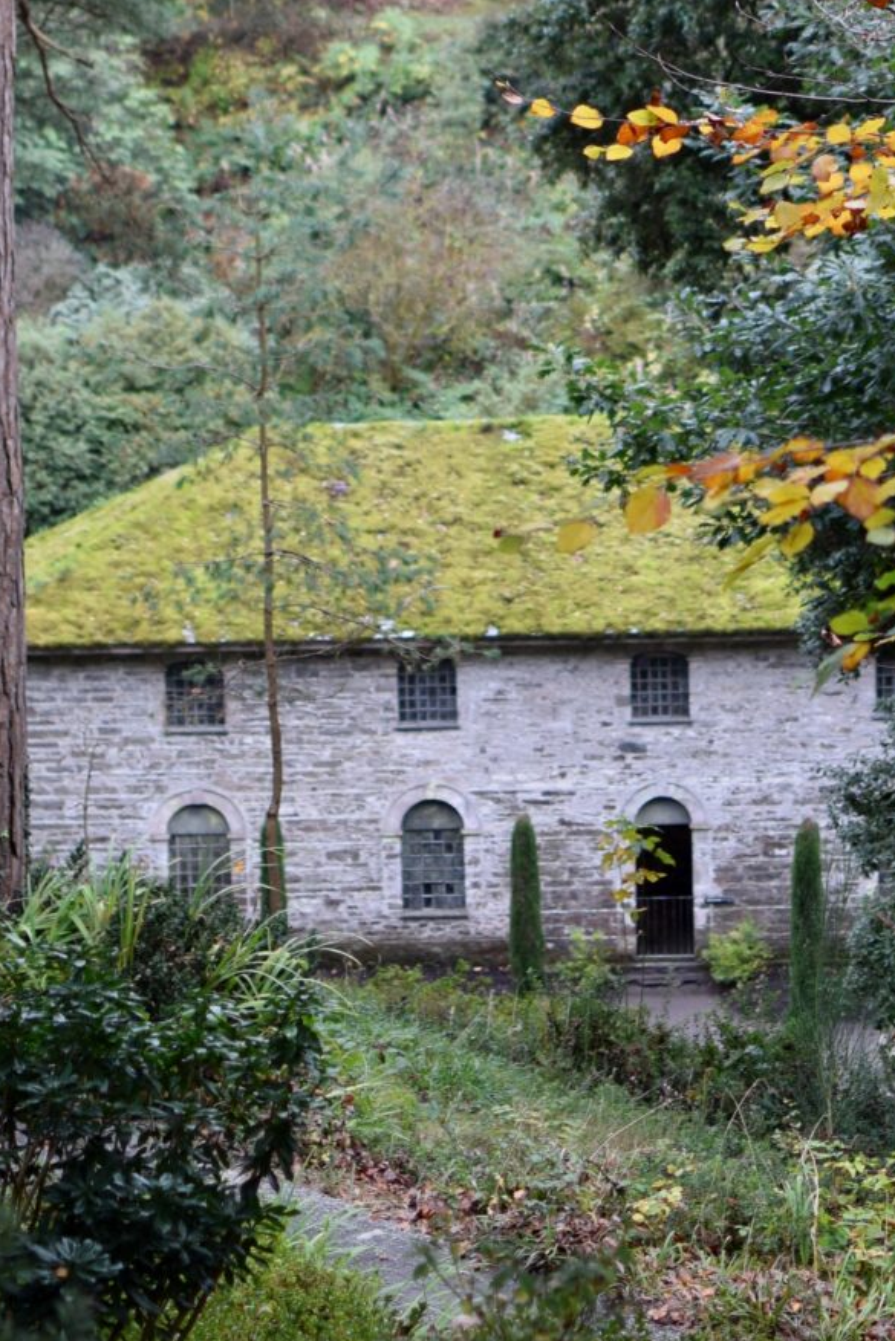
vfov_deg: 15.7
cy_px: 133
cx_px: 500
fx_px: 4817
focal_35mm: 129
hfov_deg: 10.6
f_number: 1.8
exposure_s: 1/125
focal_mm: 35
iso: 100
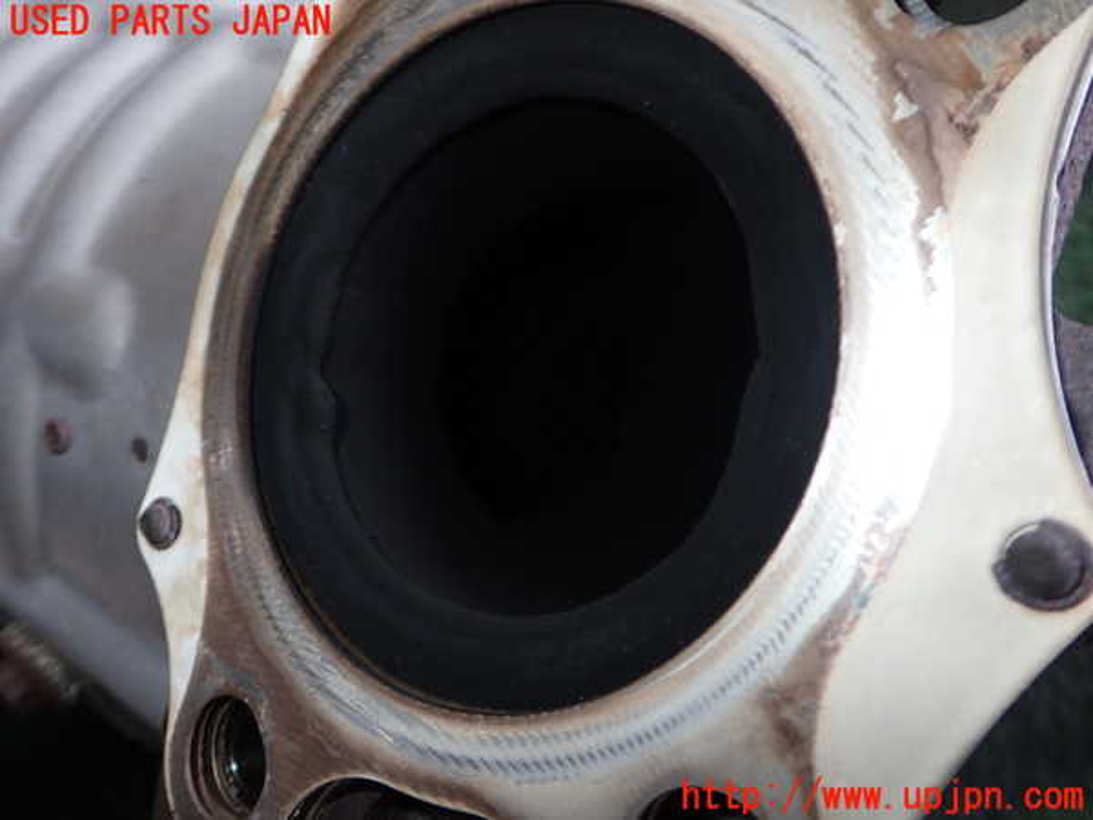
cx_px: 546
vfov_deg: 46.8
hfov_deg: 60.0
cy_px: 410
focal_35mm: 30
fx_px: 947
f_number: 6.3
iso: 200
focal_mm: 5.4
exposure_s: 1/30
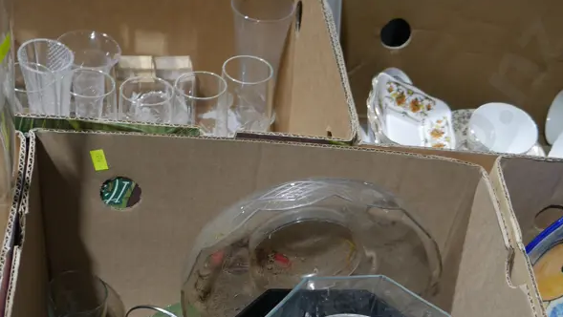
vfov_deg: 20.6
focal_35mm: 53
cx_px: 260
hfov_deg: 39.1
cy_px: 418
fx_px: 792
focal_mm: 14
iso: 250
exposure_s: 1/60
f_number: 3.5
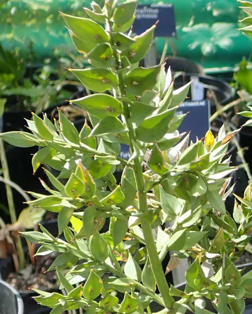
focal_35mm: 72
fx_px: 671
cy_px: 244
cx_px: 343
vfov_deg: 26.0
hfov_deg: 19.4
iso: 100
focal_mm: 5.5
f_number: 3.2
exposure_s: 1/320
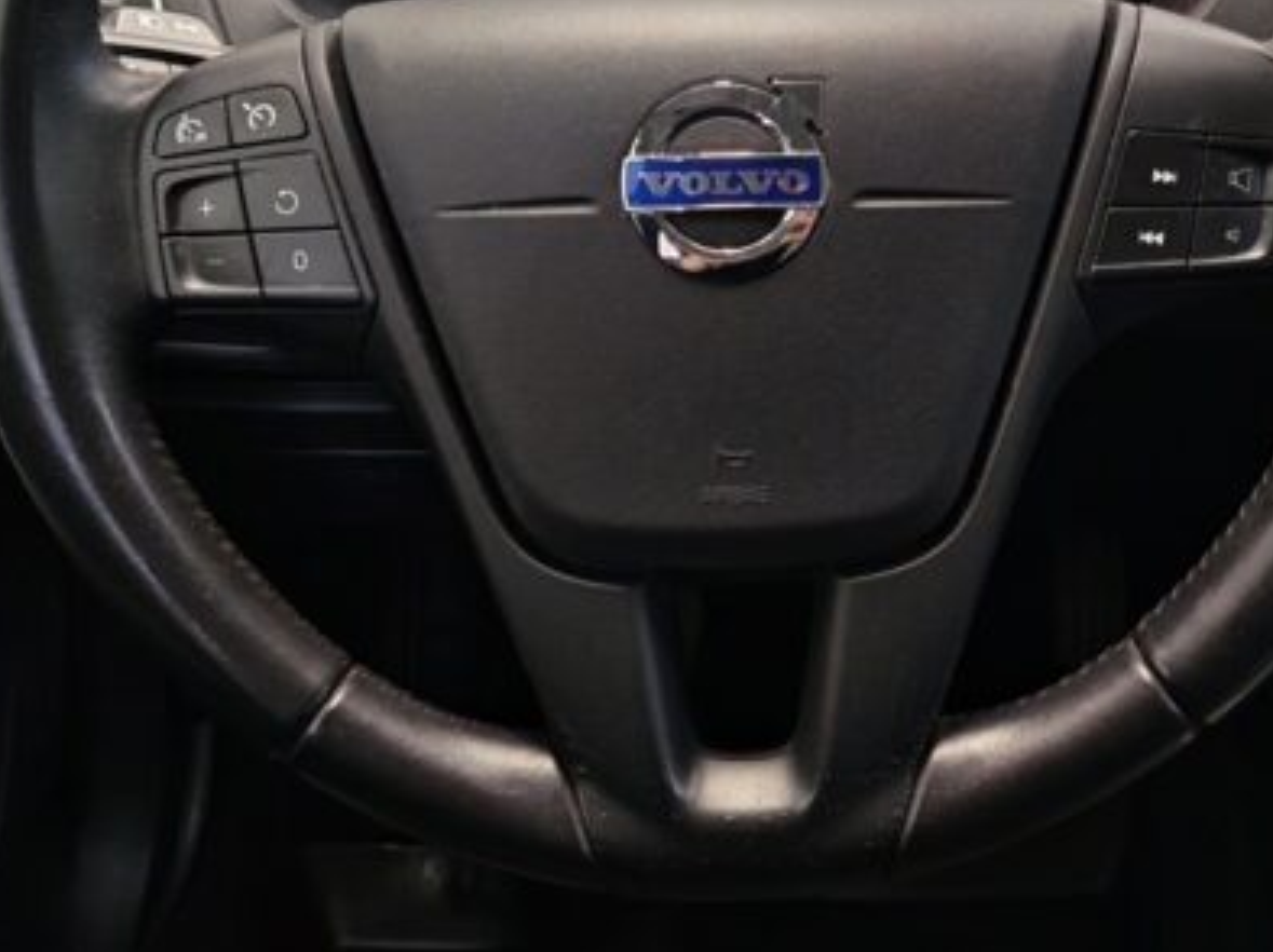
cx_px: 891
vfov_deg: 24.3
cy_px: 350
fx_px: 2204
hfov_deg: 31.8
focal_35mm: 60
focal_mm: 5.4
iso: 160
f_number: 1.6
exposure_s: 1/50
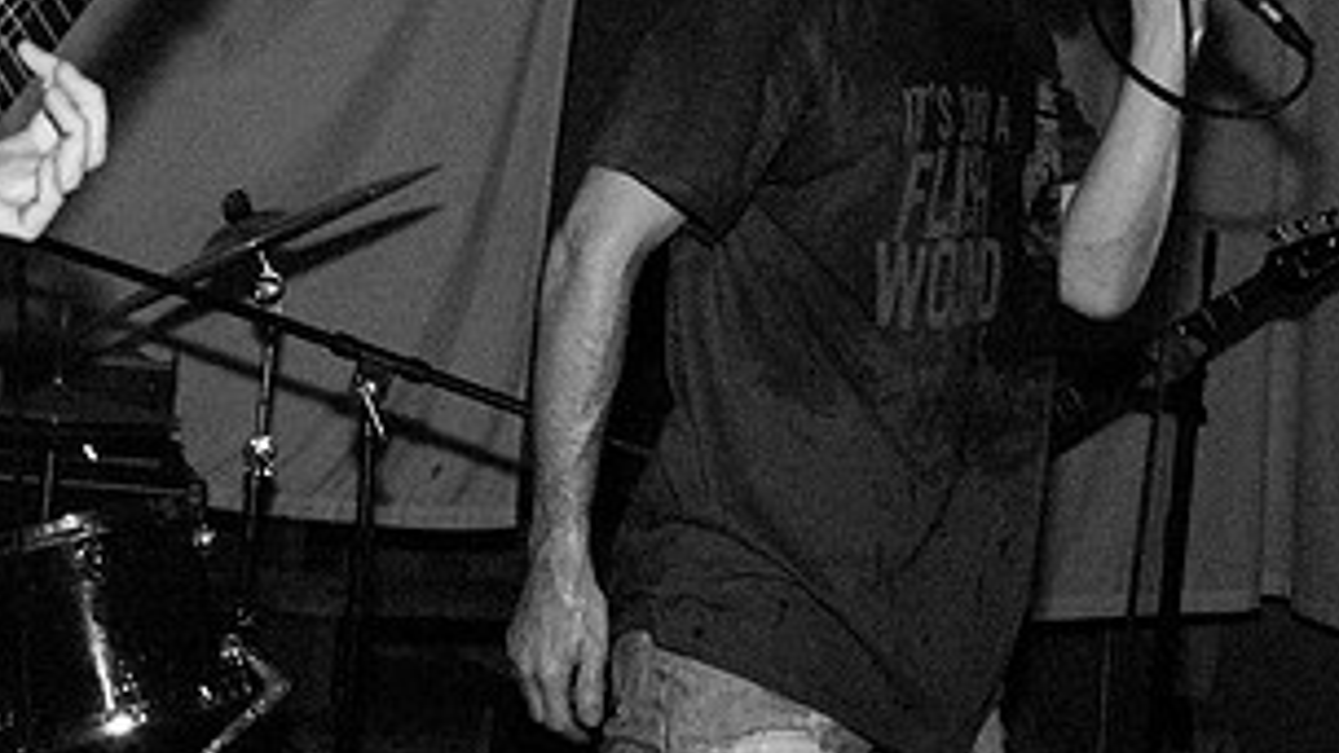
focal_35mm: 60
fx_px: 2130
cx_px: 537
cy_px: 31
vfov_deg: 19.6
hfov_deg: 34.8
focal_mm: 20
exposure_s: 1/30
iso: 1600
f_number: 2.8
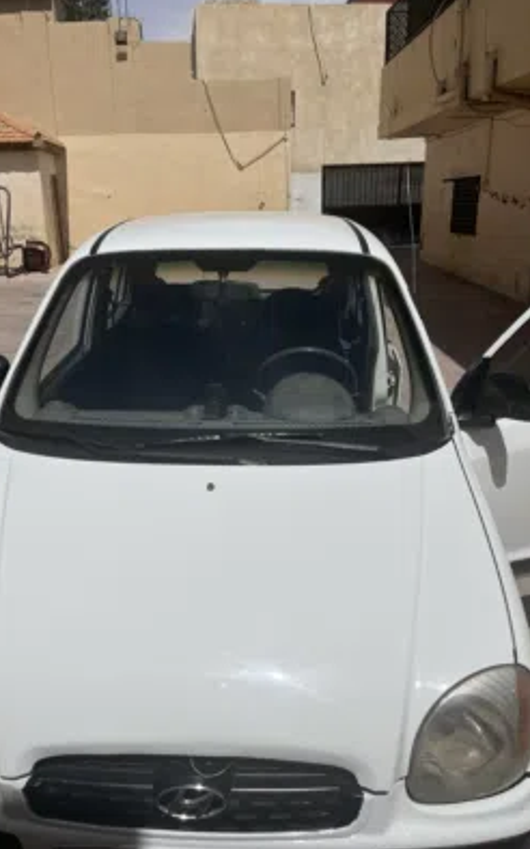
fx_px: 648
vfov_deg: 66.5
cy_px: 422
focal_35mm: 28
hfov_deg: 44.4
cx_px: 235
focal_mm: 5.1
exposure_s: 1/15152
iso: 50
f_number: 1.6
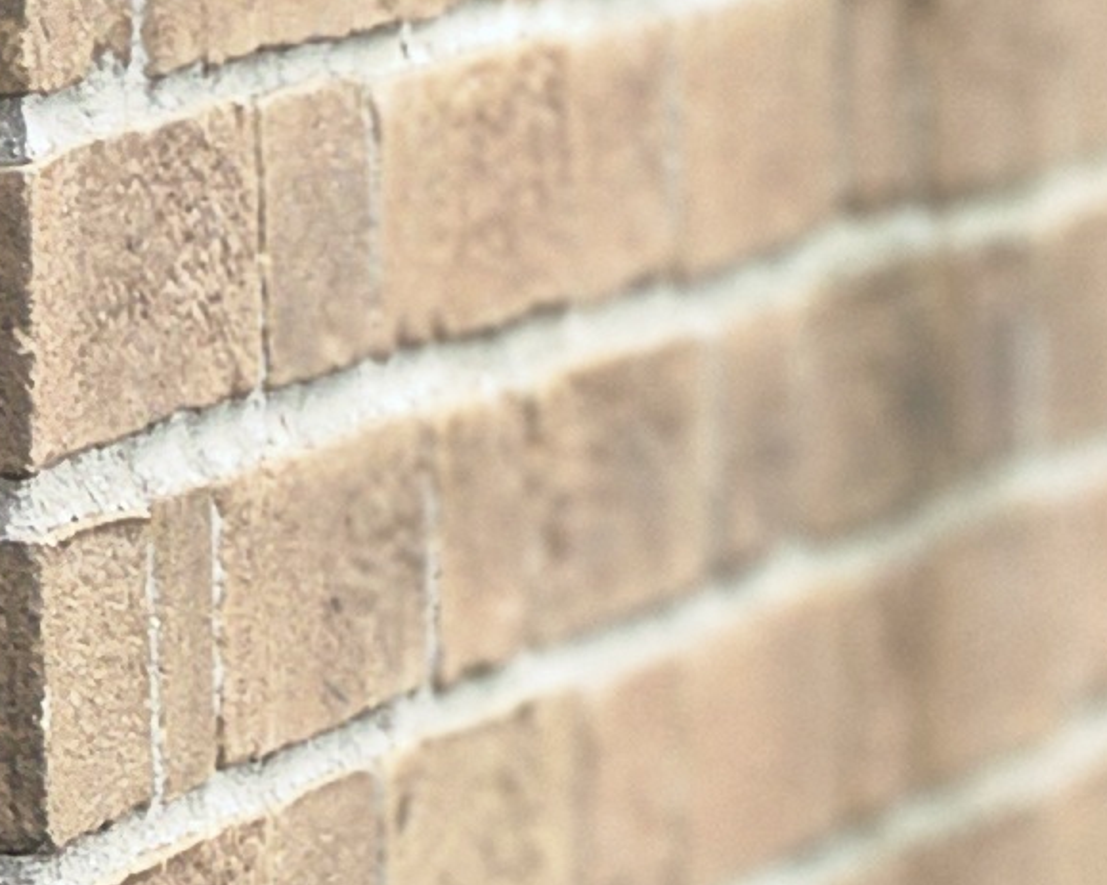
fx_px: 25387
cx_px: 2939
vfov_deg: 2.0
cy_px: 2345
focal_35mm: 775
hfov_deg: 2.5
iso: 100
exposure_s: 1/120
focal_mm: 18.6
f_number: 2.9
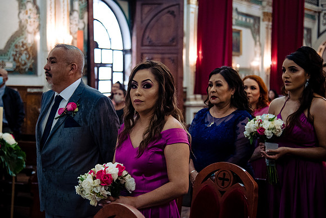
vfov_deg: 20.7
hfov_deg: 30.5
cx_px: 141
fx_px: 597
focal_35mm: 66
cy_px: 100
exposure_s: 1/160
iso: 3200
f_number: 4
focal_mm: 55
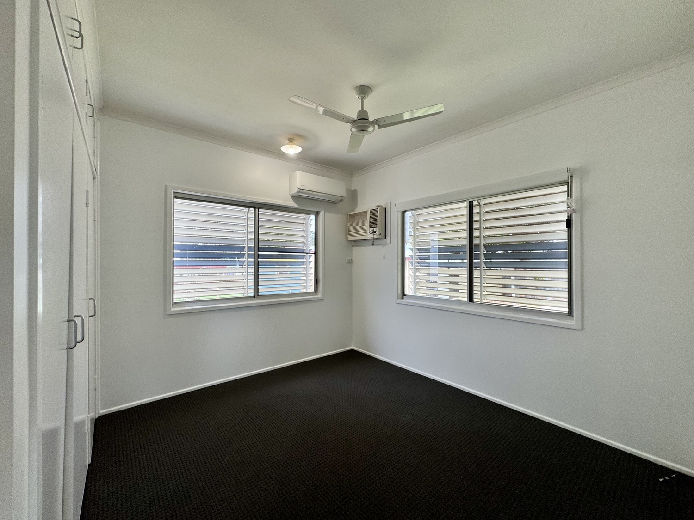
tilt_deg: +0.5
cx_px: 347
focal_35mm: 14
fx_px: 281
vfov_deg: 85.7
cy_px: 260
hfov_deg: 102.1
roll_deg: +0.4
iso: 64
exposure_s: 1/100
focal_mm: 2.22
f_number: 2.2
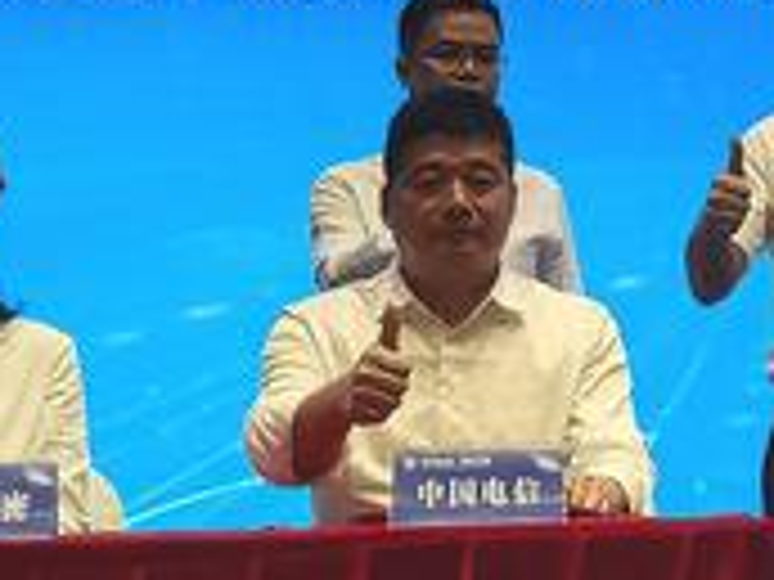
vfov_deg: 9.1
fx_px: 3600
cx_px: 1134
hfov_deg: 11.8
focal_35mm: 161
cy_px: -200
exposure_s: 1/120
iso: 125
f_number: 1.9
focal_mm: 5.58
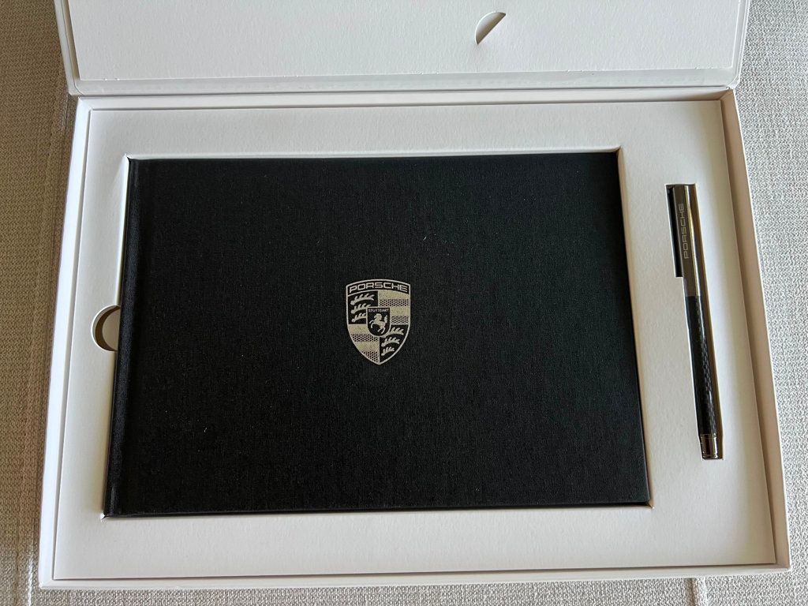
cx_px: 404
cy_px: 303
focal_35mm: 26
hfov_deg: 67.3
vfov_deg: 53.1
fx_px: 607
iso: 200
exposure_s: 1/60
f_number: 1.5
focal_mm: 5.7
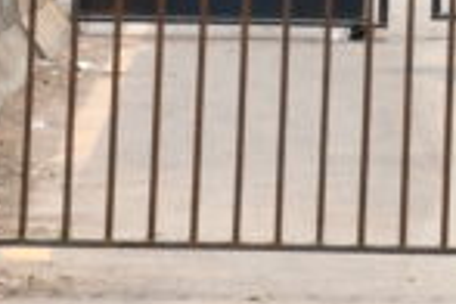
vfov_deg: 3.6
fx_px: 4762
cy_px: -217
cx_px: 748
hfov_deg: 5.4
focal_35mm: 376
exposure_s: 1/100
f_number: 4.5
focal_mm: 48
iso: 400
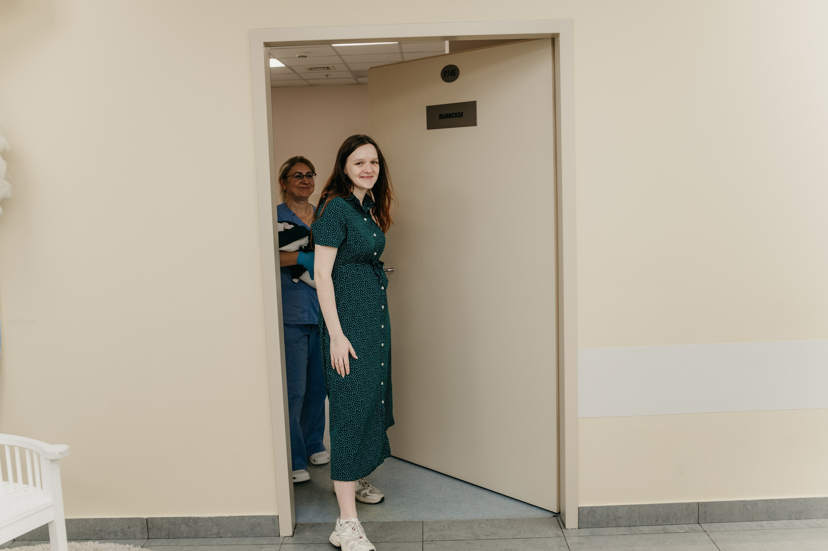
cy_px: 276
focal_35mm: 35
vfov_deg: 37.4
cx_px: 414
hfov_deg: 53.8
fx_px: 816
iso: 400
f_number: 4
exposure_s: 1/160
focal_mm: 35
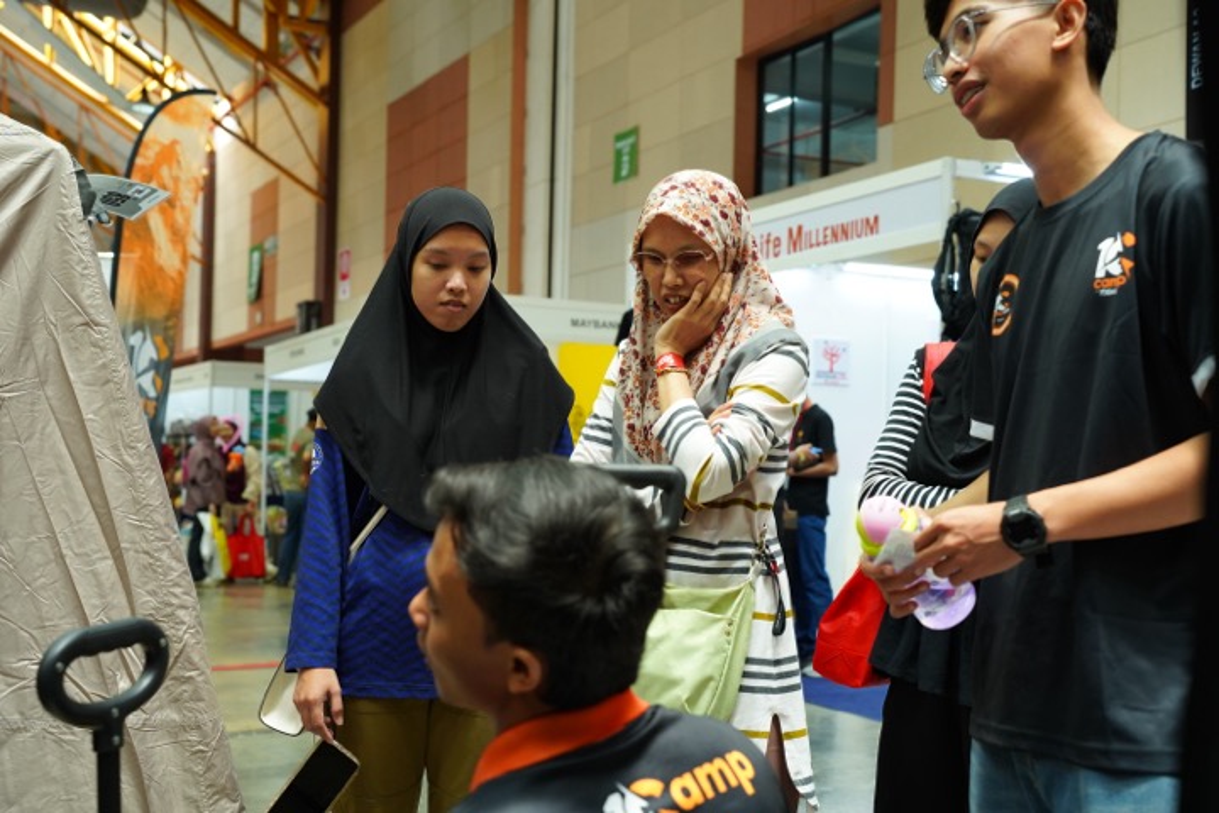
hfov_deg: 45.4
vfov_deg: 31.2
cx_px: 610
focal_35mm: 43
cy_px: 406
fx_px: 1456
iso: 1600
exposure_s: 1/125
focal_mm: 43
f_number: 4.5
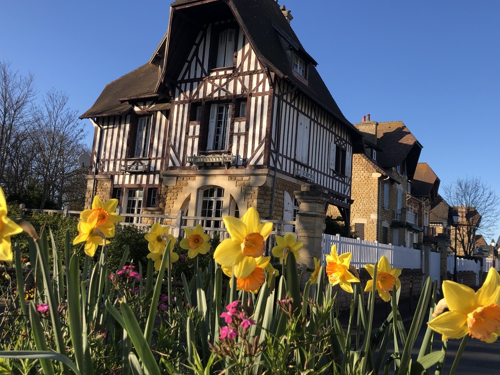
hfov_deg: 55.3
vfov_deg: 42.8
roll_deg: -4.0
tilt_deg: +9.4
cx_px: 258
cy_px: 160
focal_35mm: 33
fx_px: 477
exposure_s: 1/941
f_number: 1.8
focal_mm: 4
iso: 20
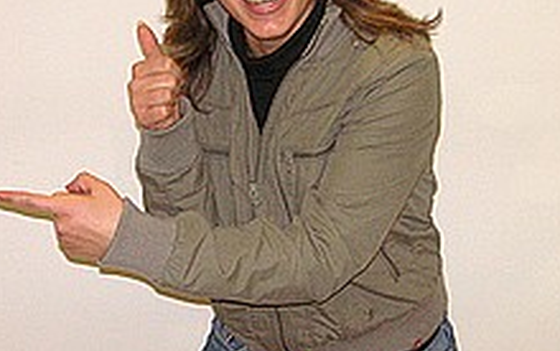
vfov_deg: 16.0
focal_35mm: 82
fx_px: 1253
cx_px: 244
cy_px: 207
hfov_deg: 25.2
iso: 160
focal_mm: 6.1
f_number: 2.8
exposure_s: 1/45
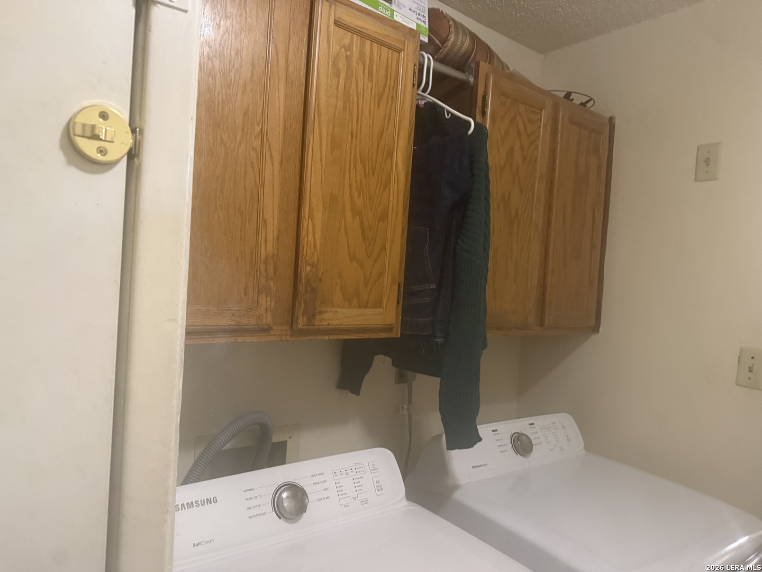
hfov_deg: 71.6
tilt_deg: -1.0
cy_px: 286
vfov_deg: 56.8
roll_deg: -5.1
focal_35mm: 24
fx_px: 528
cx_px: 381
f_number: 1.78
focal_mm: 6.76
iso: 640
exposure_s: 1/40
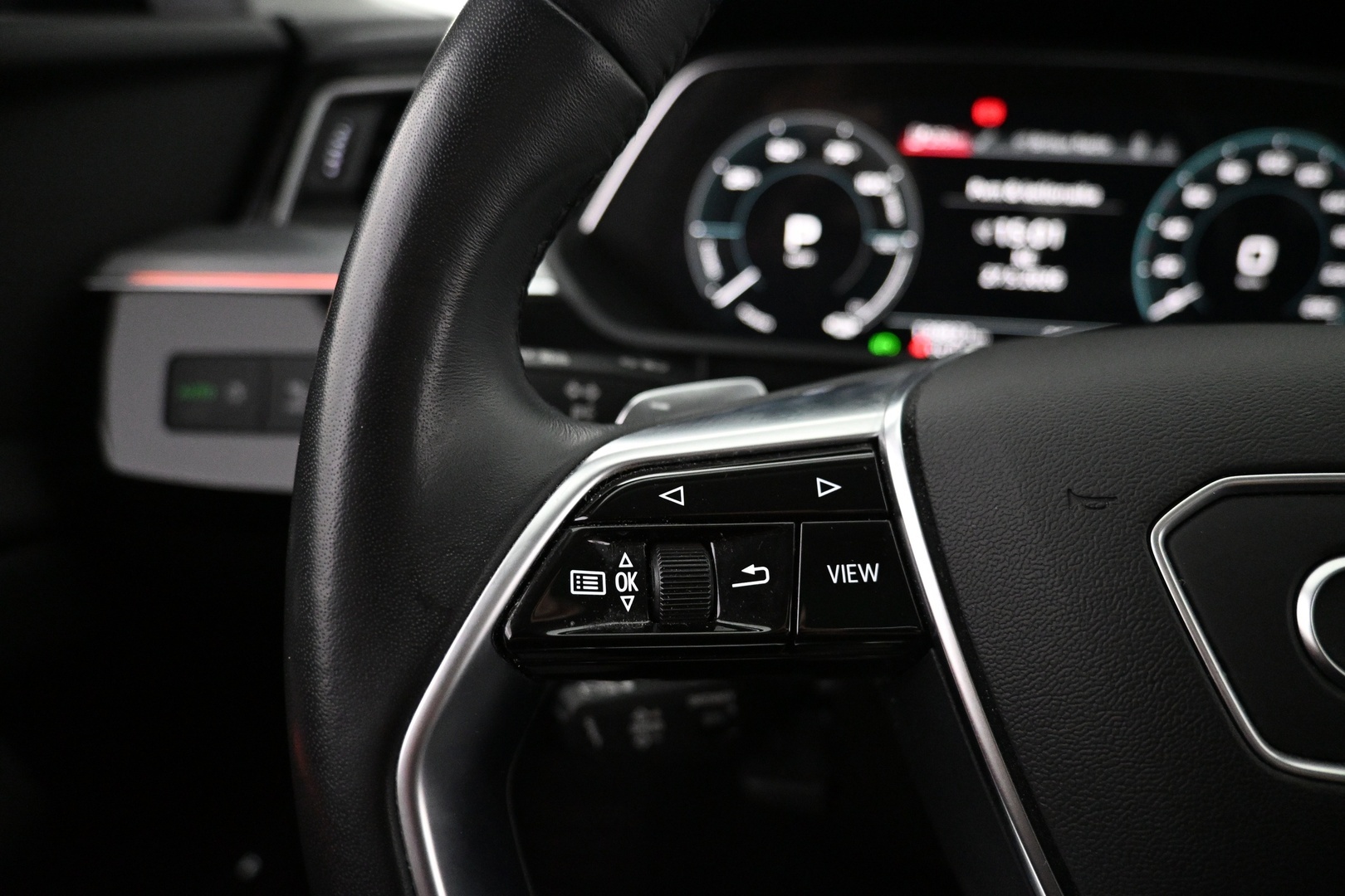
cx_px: 672
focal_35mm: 24
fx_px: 897
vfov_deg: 53.1
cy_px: 448
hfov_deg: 73.7
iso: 4000
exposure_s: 1/60
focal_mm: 16
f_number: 3.5
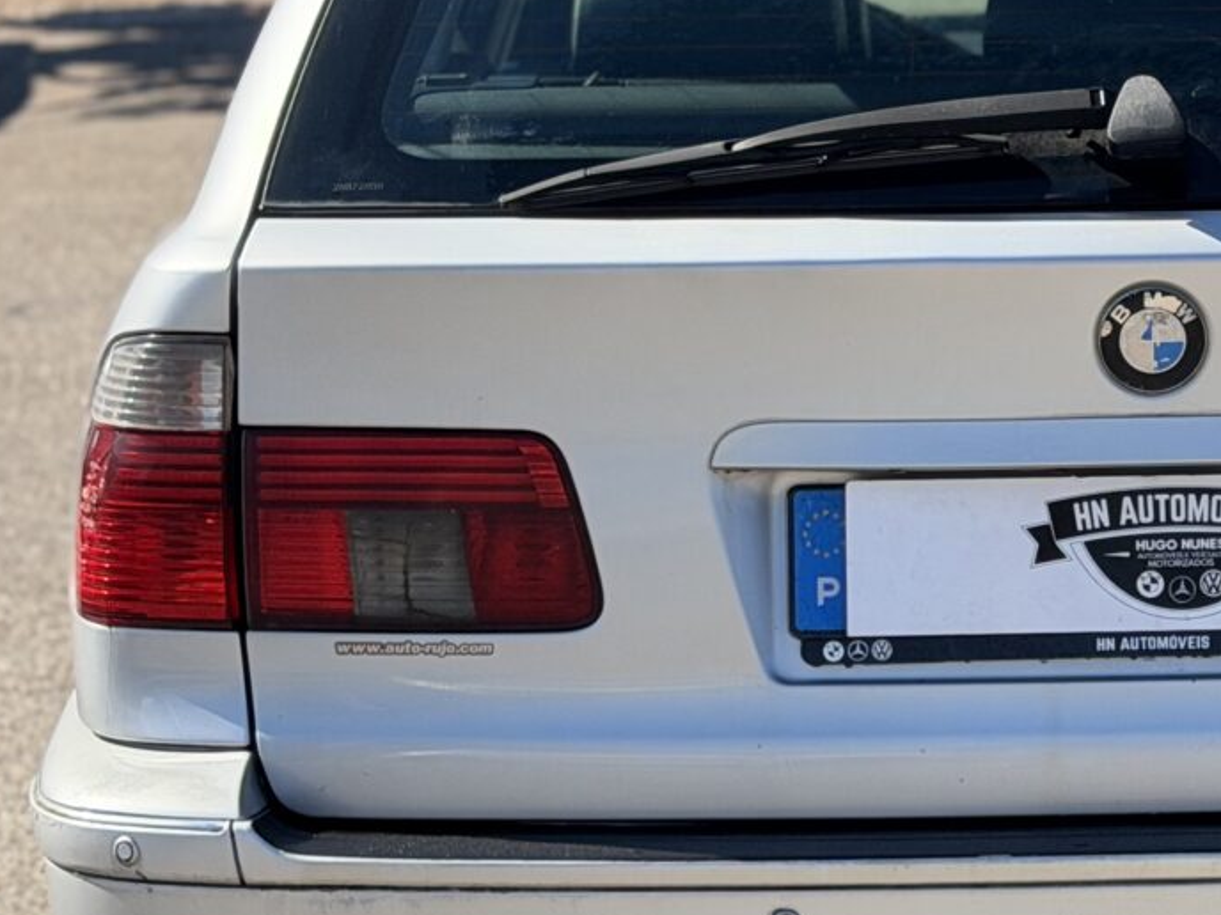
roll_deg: -2.5
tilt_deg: -6.1
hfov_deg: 14.5
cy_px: 431
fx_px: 4727
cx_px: 1226
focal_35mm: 134
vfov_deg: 11.1
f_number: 1.78
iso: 80
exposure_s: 1/3226
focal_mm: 6.76
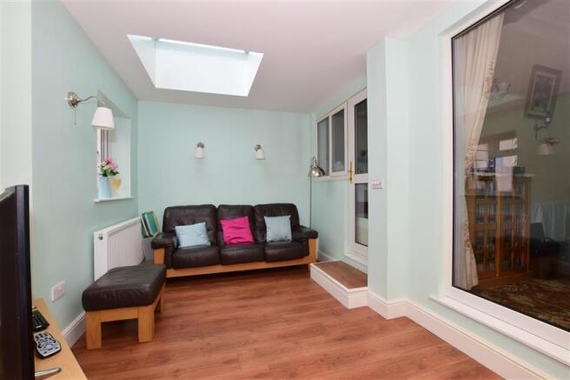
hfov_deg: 100.4
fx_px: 237
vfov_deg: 77.3
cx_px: 285
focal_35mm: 15
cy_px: 190
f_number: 16
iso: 500
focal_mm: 10
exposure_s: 1/20
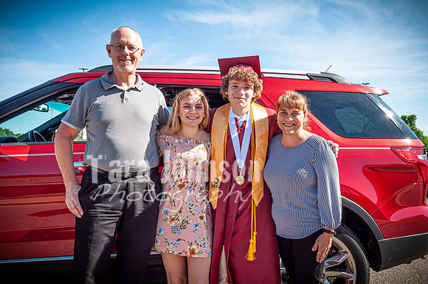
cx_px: 214
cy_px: 142
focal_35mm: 36
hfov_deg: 53.2
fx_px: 427
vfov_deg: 36.8
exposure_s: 1/320
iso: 200
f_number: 9
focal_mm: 24
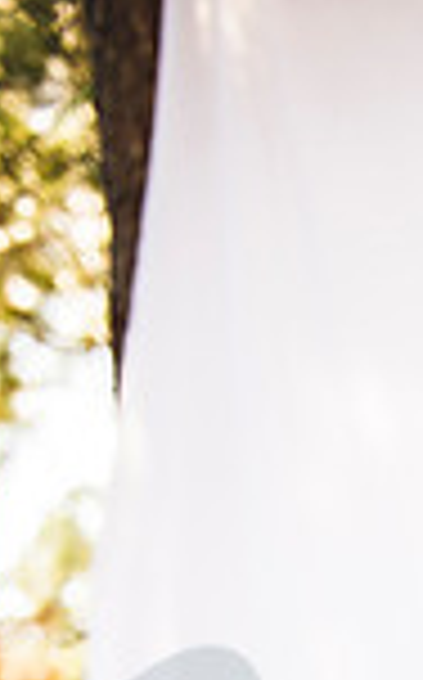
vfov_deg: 21.4
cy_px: 1009
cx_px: 612
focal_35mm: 82
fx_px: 1517
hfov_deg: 14.9
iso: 200
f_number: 2.8
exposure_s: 1/400
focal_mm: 27
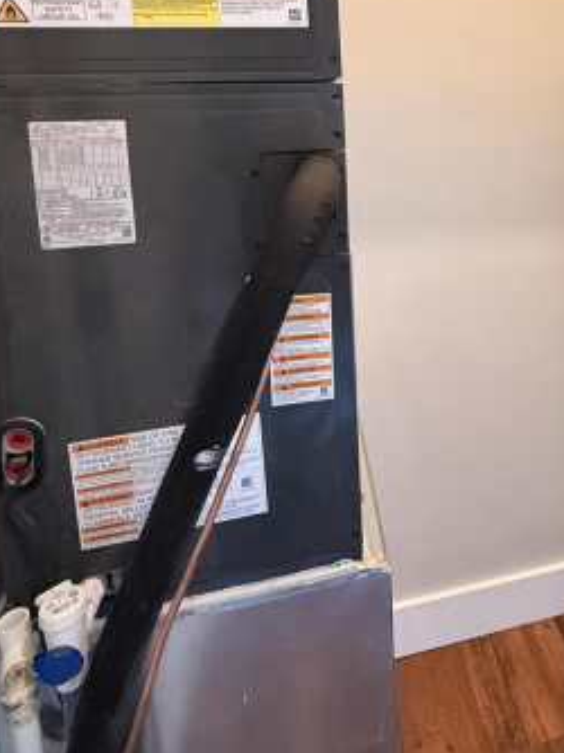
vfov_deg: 59.6
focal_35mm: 28
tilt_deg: -8.9
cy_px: 177
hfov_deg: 46.7
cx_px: 462
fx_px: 609
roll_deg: +0.8
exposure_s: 1/60
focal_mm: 2.22
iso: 500
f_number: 2.2
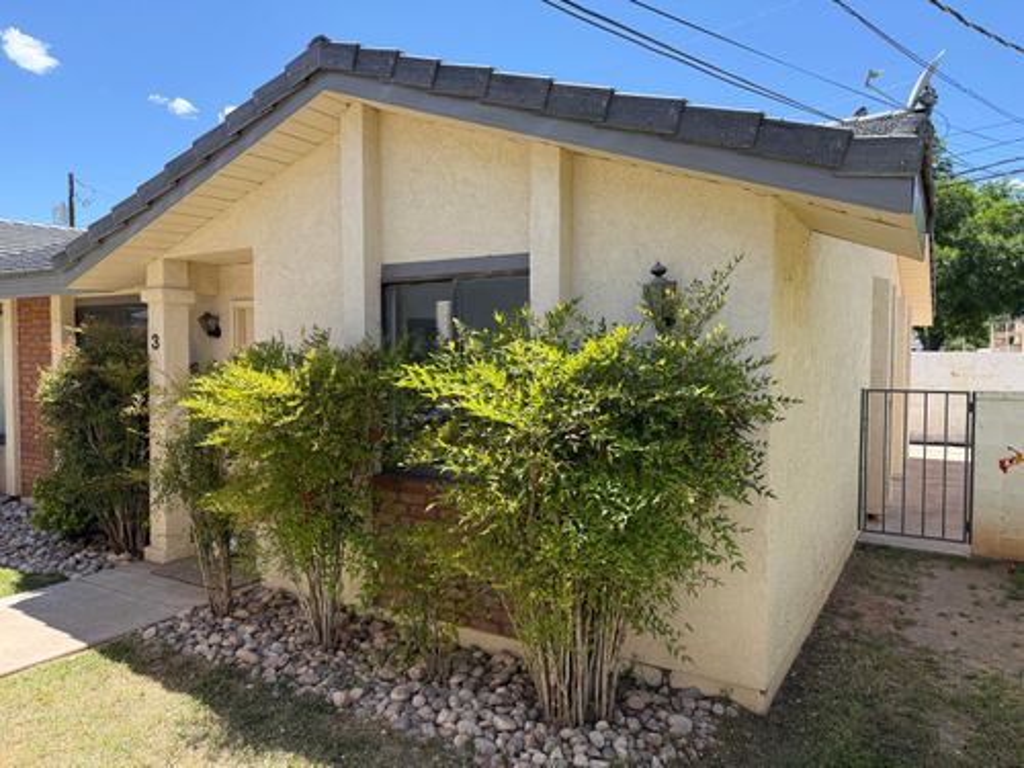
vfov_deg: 56.8
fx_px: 710
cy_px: 384
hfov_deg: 71.6
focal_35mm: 24
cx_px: 512
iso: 100
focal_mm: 6.76
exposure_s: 1/1855
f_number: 1.78
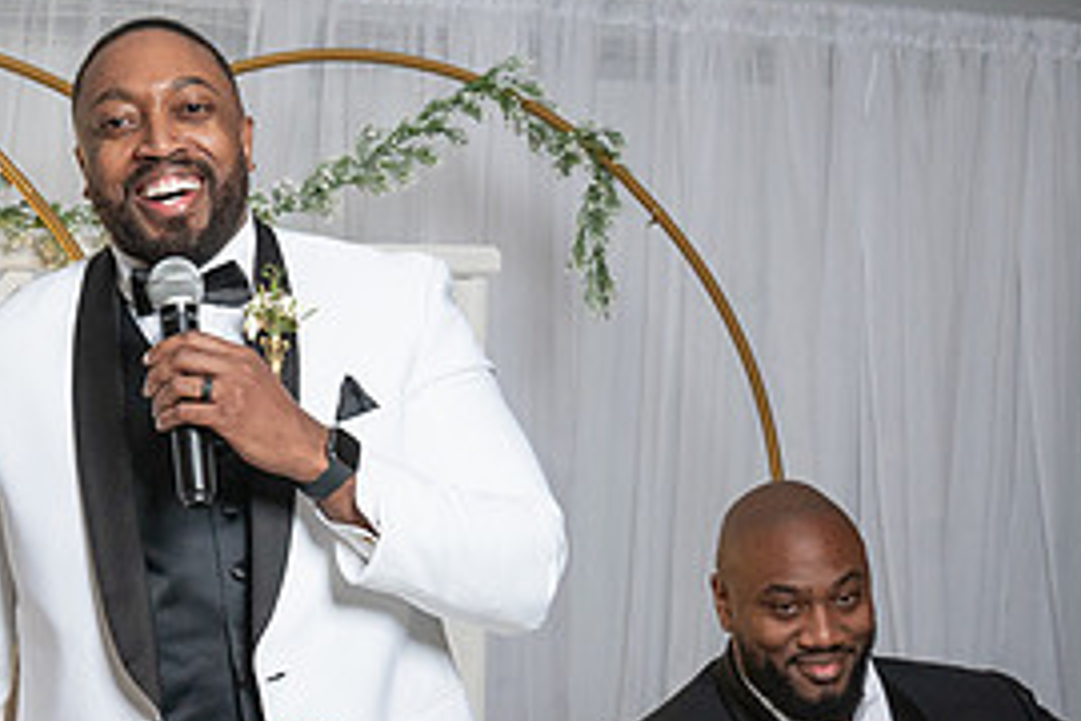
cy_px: 475
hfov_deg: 19.1
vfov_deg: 12.9
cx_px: 244
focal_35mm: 106
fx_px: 3183
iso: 1000
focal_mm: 42
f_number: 5.6
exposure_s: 1/200
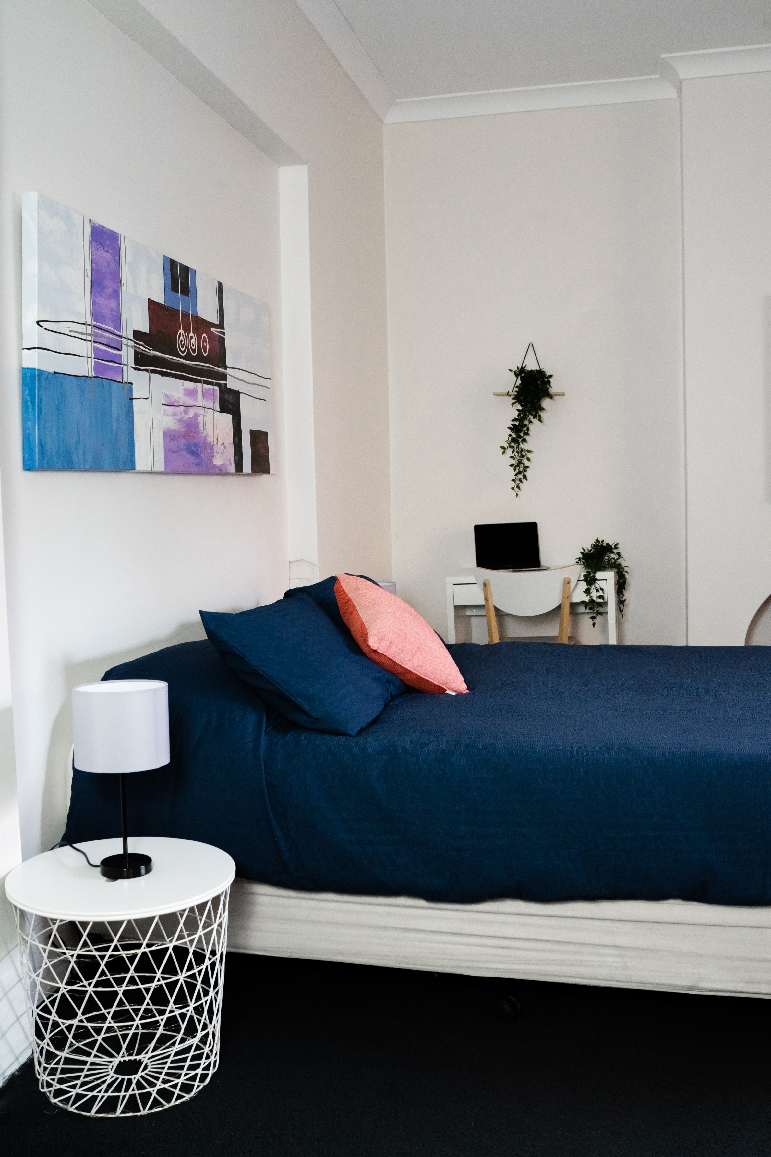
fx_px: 1124
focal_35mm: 35
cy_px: 578
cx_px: 386
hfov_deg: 37.9
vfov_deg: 54.4
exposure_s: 1/60
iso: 1000
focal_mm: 35
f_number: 5.6
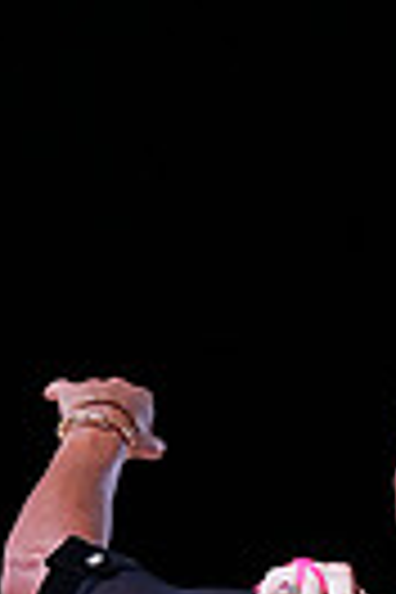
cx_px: 533
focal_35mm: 500
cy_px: 1269
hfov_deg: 2.7
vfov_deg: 4.1
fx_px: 8249
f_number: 4
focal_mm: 114
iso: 1000
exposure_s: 1/400
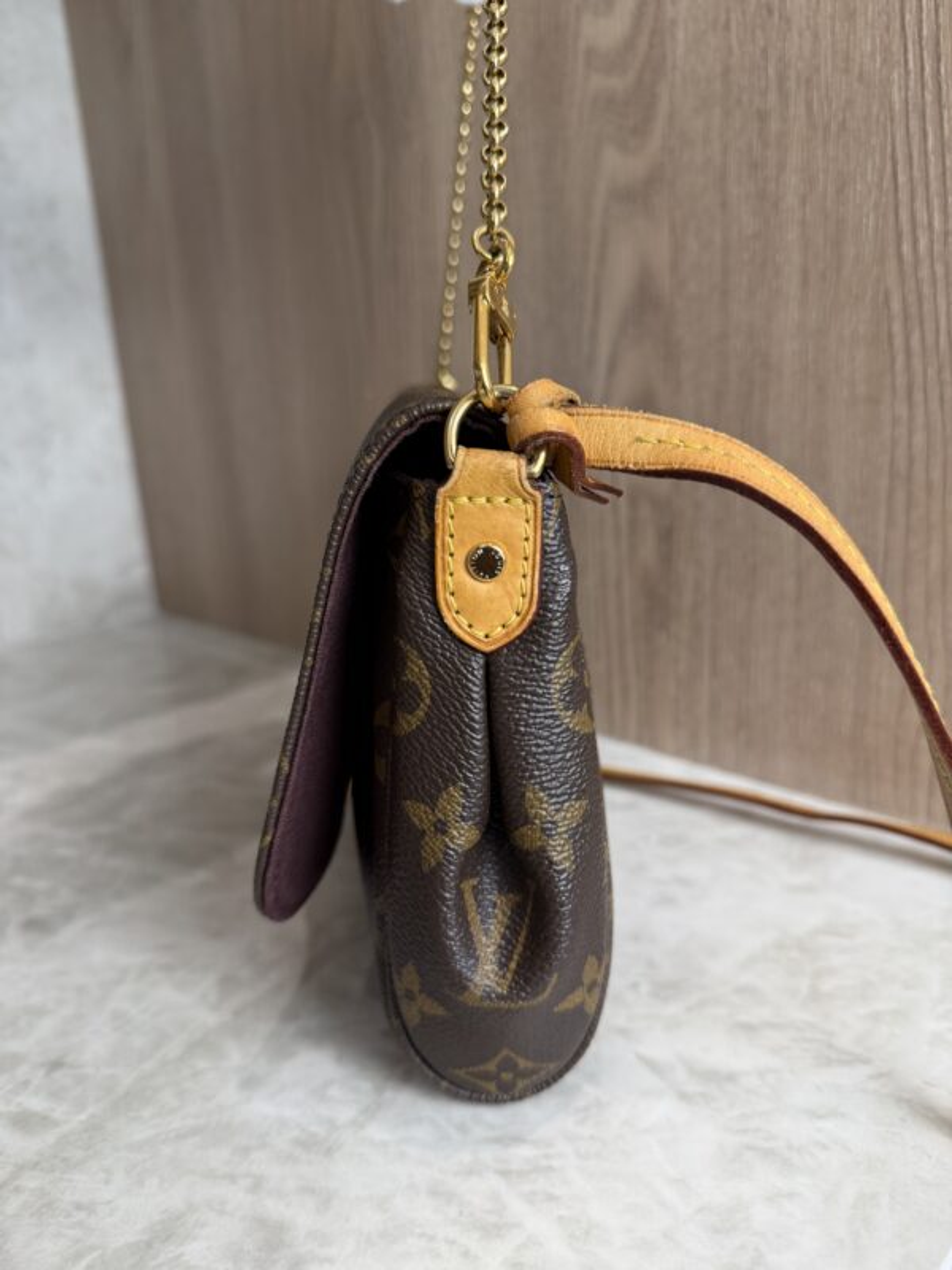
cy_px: 635
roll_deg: +3.8
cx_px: 476
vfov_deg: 71.6
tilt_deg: -16.1
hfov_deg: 56.8
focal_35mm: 24
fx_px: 880
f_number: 1.78
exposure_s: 1/120
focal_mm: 6.76
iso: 160
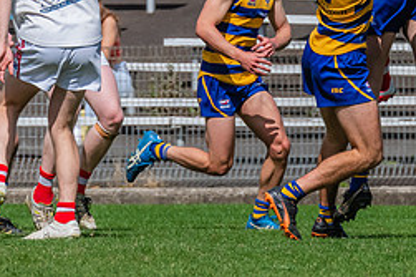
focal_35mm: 1390
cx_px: 365
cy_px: -97
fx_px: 16051
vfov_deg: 1.0
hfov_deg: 1.5
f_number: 11
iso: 800
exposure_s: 1/1600
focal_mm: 420
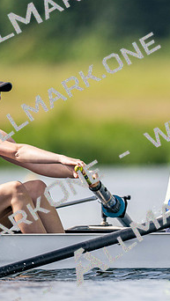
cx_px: 253
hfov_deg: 1.1
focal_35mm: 1066
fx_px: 8522
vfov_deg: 2.0
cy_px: 150
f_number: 4
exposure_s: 1/2500
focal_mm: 600
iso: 200
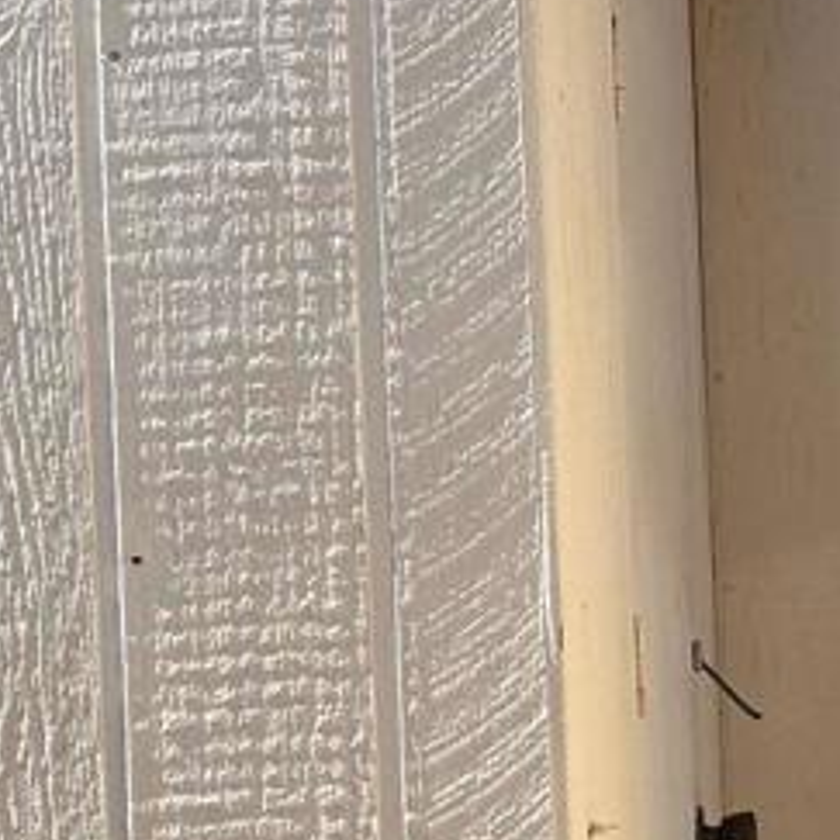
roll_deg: +3.5
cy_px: 774
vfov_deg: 9.0
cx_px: 294
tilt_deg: -0.7
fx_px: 5326
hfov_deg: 9.0
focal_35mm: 194
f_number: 1.6
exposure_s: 1/2024
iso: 40
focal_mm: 5.96
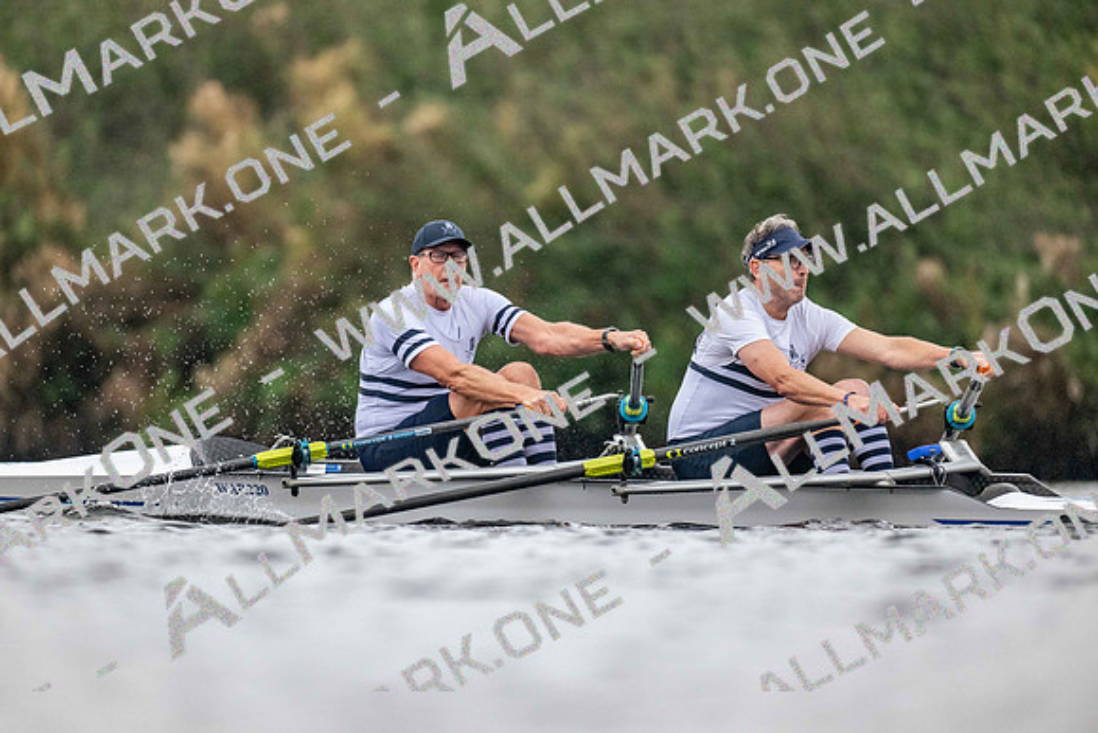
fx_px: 18303
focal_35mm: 600
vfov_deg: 2.3
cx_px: 549
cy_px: 366
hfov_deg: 3.4
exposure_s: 1/2500
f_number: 4
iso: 4000
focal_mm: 600
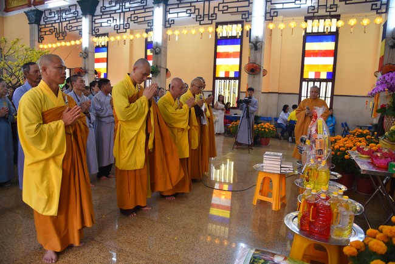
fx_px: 263
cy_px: 132
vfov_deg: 53.2
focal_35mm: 24
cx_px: 198
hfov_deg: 73.7
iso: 1100
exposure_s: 1/60
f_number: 4
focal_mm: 24
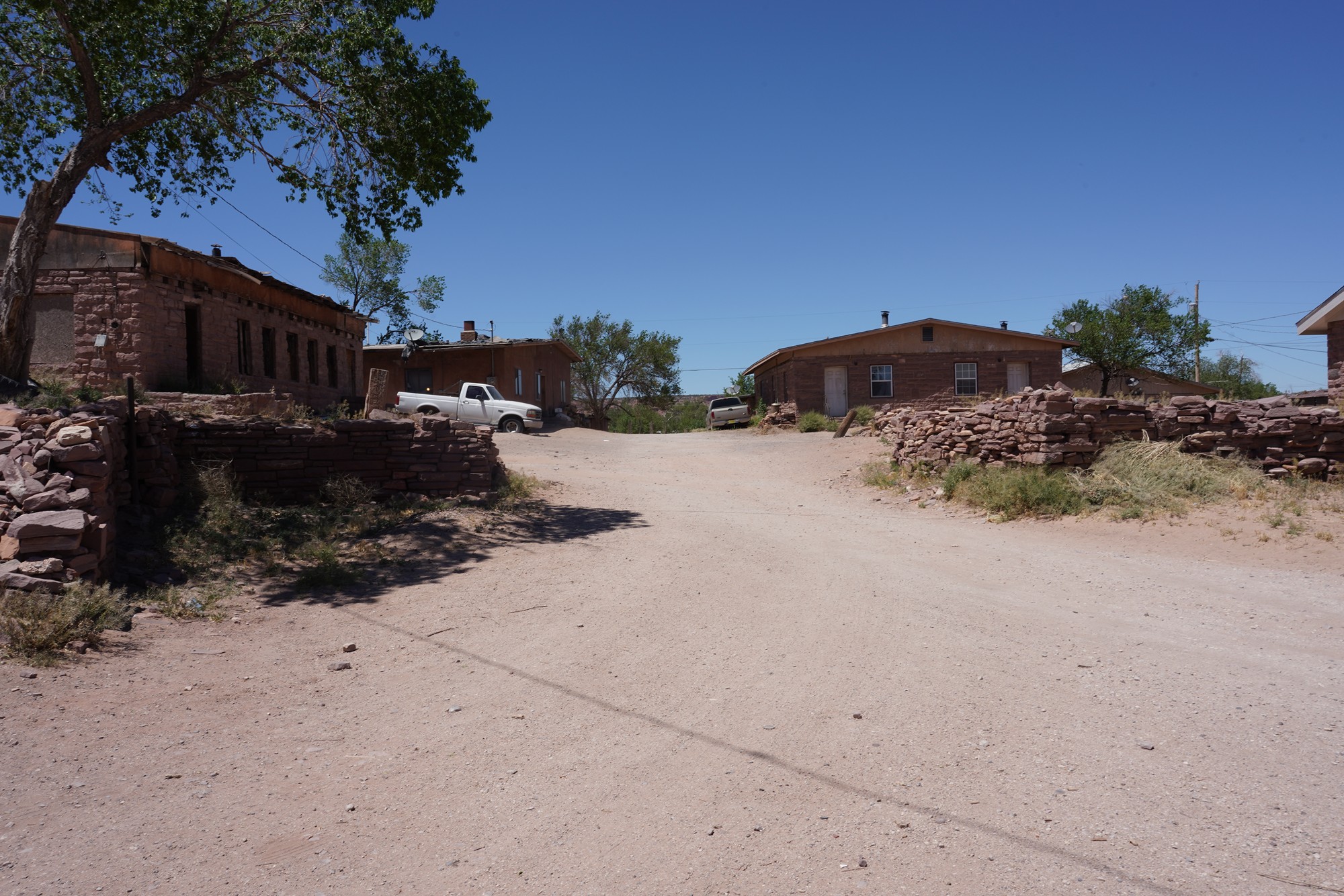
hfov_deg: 65.5
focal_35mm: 28
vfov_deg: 46.4
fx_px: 1045
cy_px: 448
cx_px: 672
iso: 100
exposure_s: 1/80
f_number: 20
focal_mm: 28
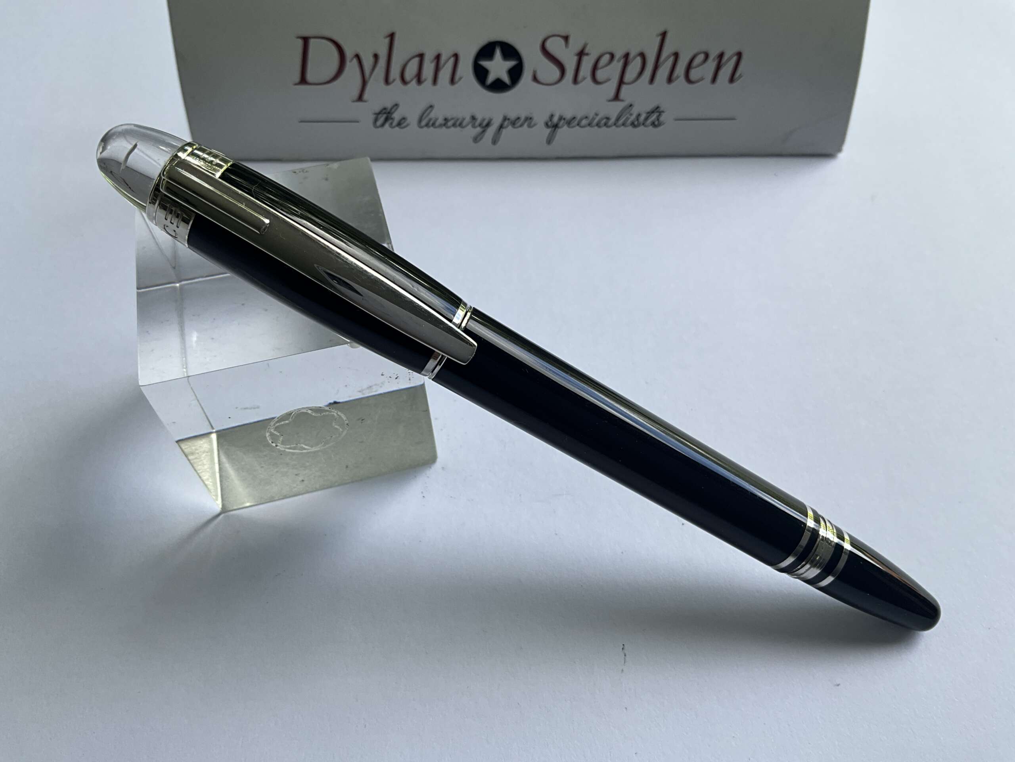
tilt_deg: -55.7
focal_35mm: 29
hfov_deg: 61.7
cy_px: 381
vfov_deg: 48.2
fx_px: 850
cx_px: 508
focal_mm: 3
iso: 20
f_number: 1.8
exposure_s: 1/143
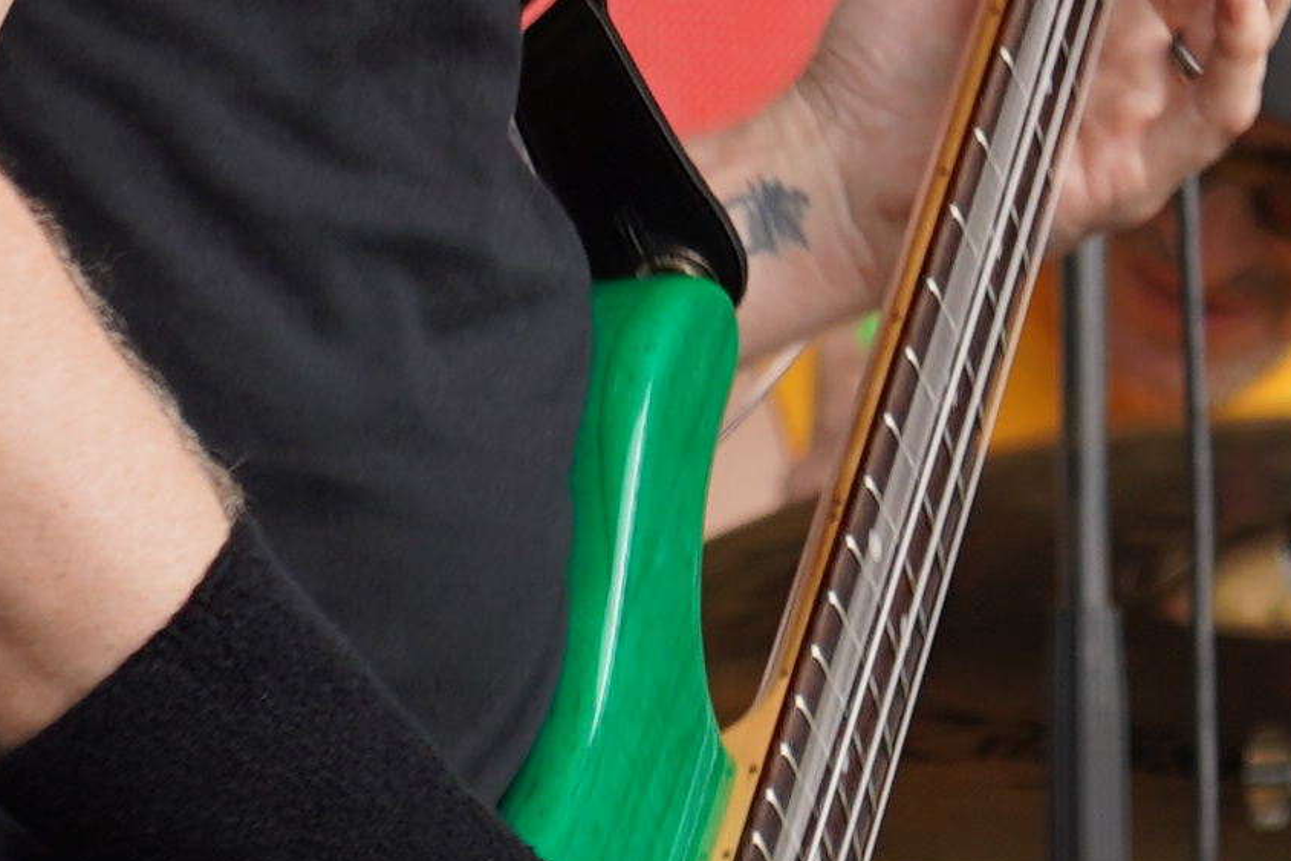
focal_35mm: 739
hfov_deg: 2.8
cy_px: -294
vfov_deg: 1.9
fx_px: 26504
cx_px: 788
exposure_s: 1/125
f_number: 4
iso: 100
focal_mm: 104
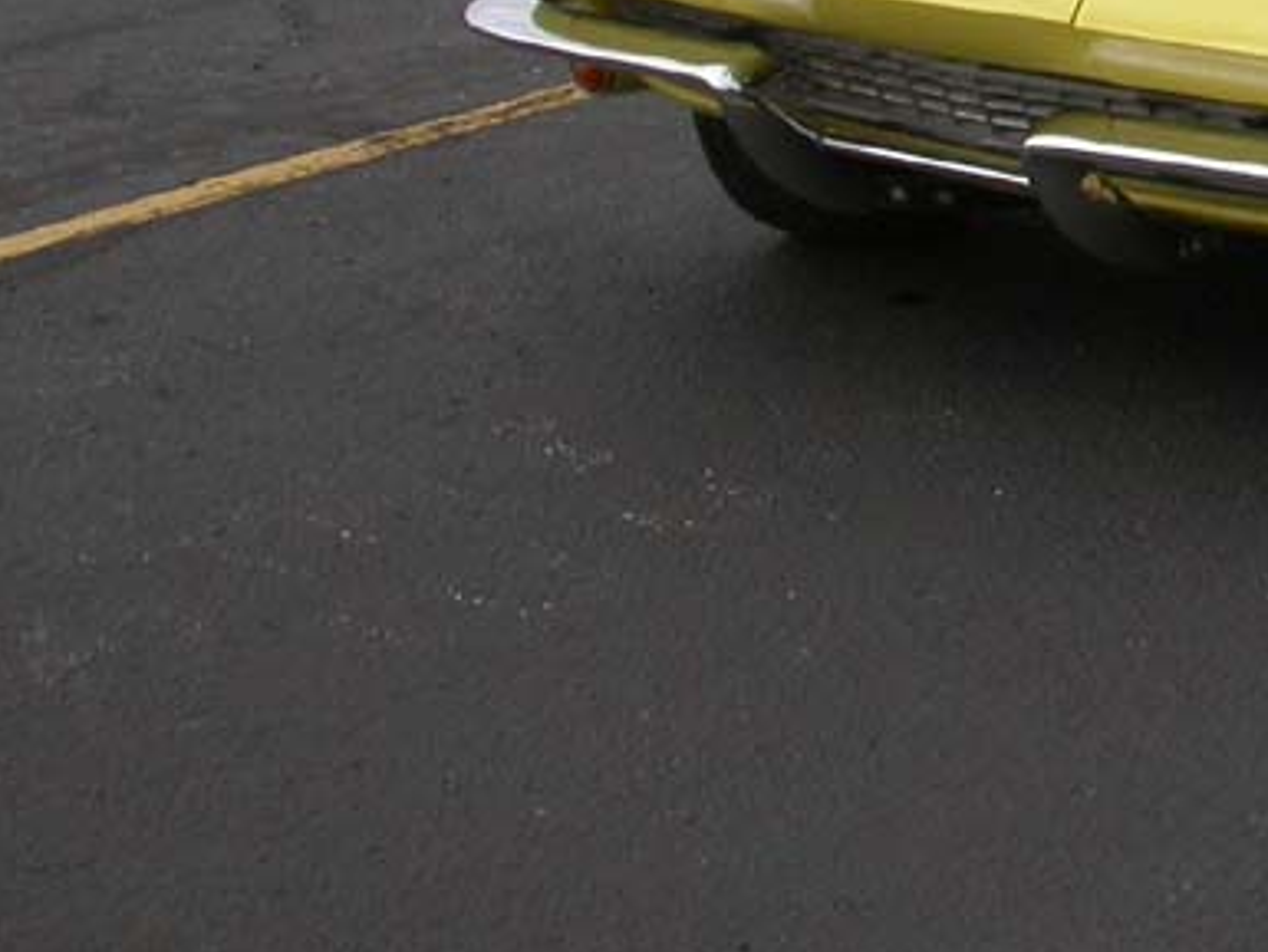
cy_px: -244
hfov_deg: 18.5
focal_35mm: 101
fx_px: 3701
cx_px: 1492
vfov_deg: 14.1
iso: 100
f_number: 6.7
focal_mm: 7.85
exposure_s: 1/386
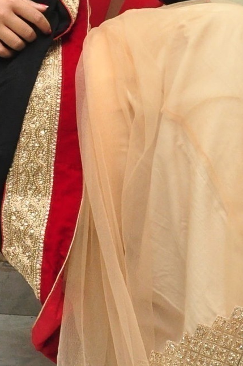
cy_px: 74
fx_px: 1108
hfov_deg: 12.5
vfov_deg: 18.6
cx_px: 70
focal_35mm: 109
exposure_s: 1/125
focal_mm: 26
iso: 1600
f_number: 7.1
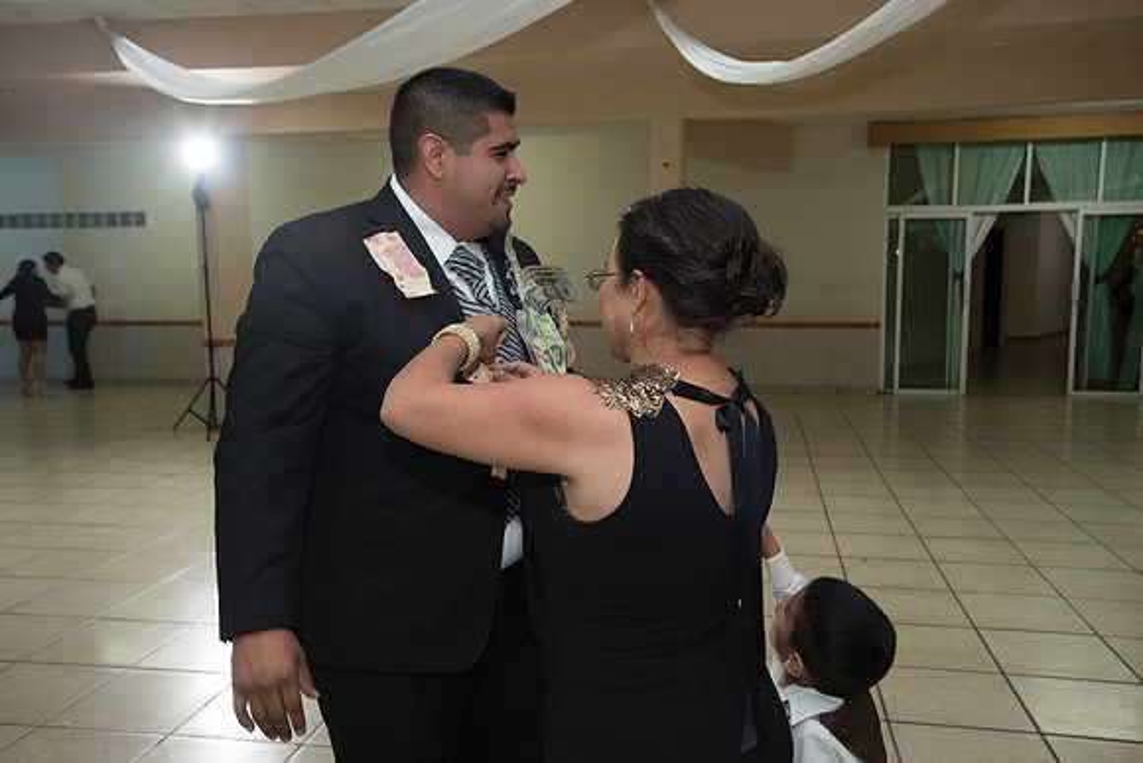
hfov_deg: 61.9
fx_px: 953
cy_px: 382
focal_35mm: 30
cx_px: 572
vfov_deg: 43.6
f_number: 4
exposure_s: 1/100
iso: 1600
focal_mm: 30
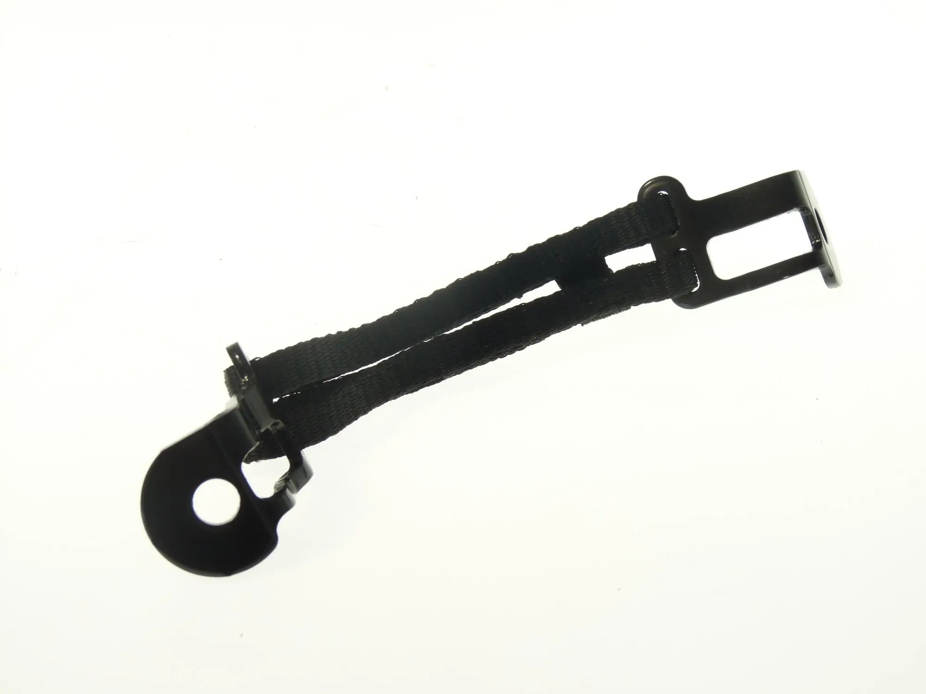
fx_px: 2167
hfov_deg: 24.1
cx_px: 463
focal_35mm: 81
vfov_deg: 18.2
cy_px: 347
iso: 100
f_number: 4.5
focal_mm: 14.4
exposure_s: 1/10
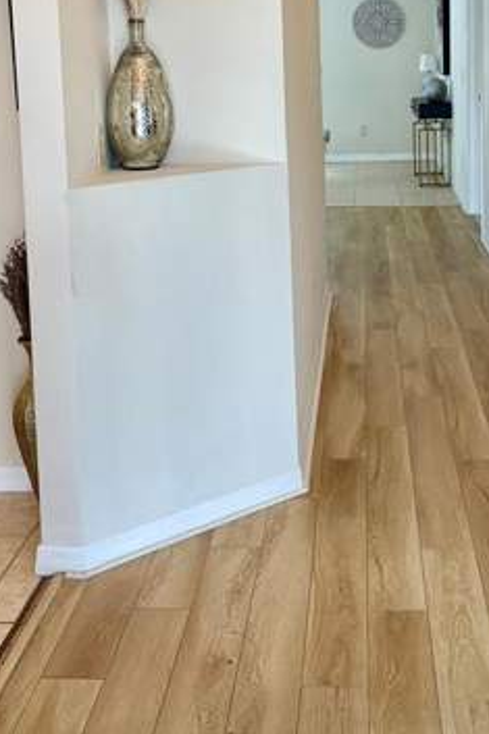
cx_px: 289
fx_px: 999
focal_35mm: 49
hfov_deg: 27.4
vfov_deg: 38.7
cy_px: 139
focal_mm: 5.96
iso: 125
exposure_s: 1/120
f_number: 1.6
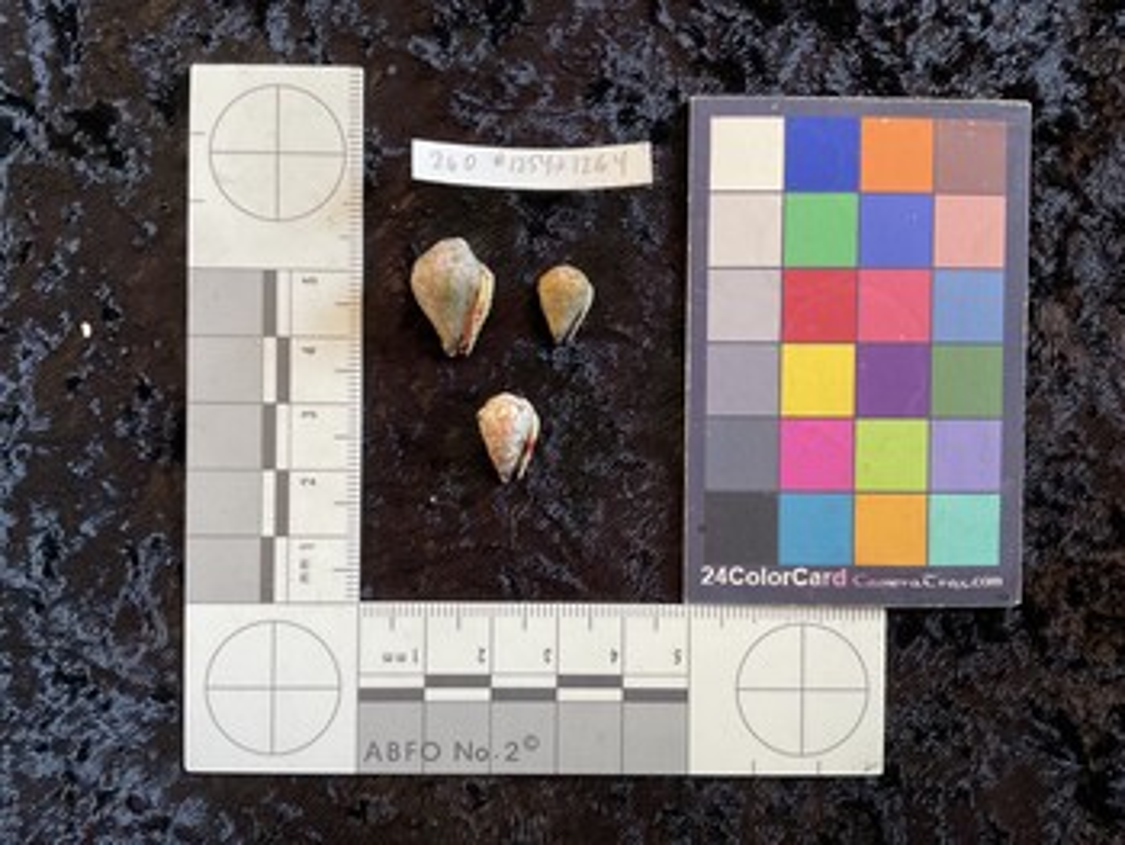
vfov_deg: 48.3
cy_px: 422
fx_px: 943
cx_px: 562
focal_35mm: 29
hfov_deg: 61.6
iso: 160
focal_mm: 3
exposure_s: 1/60
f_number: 1.8
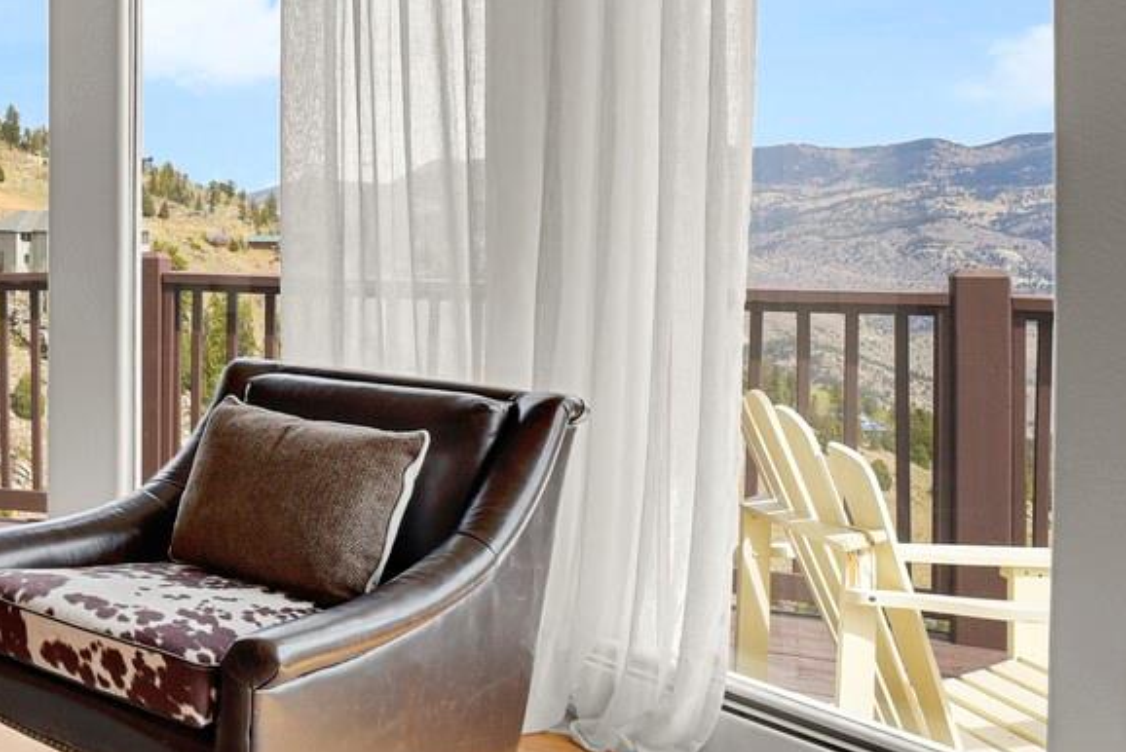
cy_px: 220
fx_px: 1471
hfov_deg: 30.5
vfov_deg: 28.4
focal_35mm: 47
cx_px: -418
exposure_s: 1/20
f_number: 8
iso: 640
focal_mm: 17
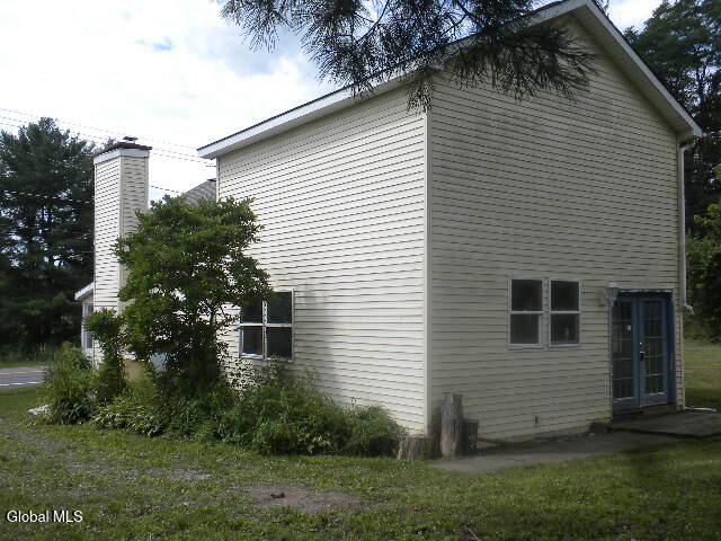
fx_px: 771
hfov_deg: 50.1
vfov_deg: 38.7
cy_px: 270
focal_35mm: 37
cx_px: 360
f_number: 10
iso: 64
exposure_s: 1/81
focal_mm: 6.6
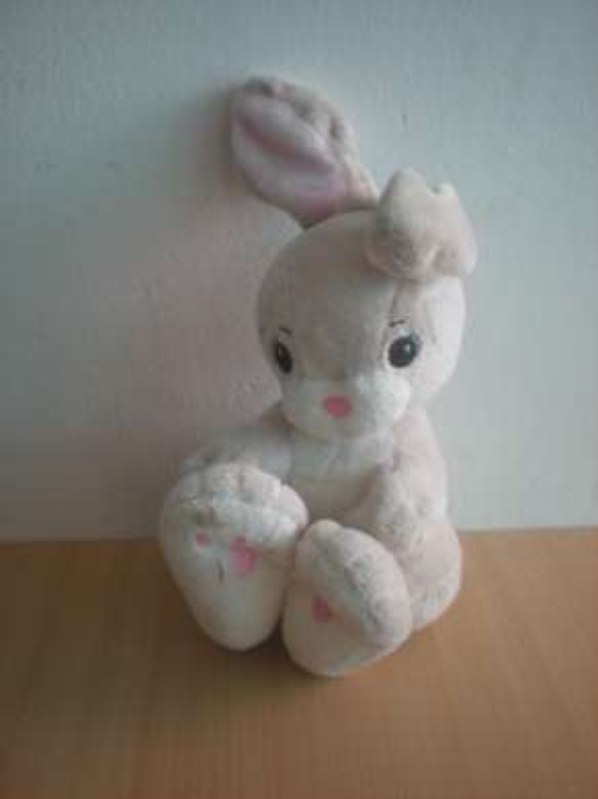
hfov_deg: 37.7
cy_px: 400
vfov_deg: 49.0
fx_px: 876
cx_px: 299
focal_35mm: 38
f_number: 3.1
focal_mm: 6.3
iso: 95
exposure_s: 1/63.4
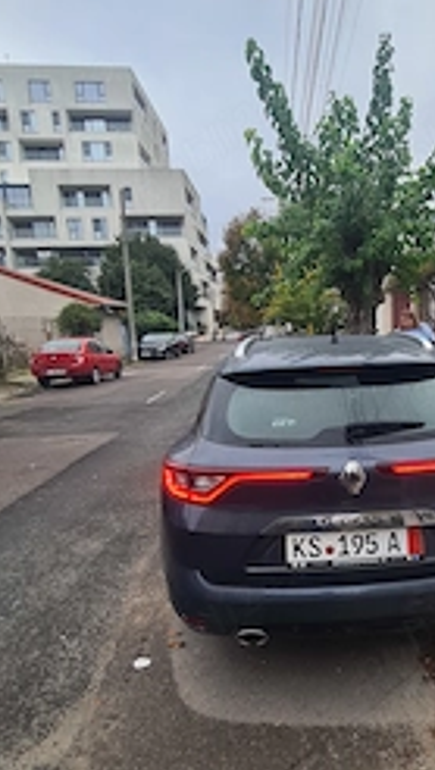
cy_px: 423
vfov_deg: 78.4
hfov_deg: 47.1
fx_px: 470
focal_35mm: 23
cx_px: 344
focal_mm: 2.2
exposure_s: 1/100
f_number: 2.2
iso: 80
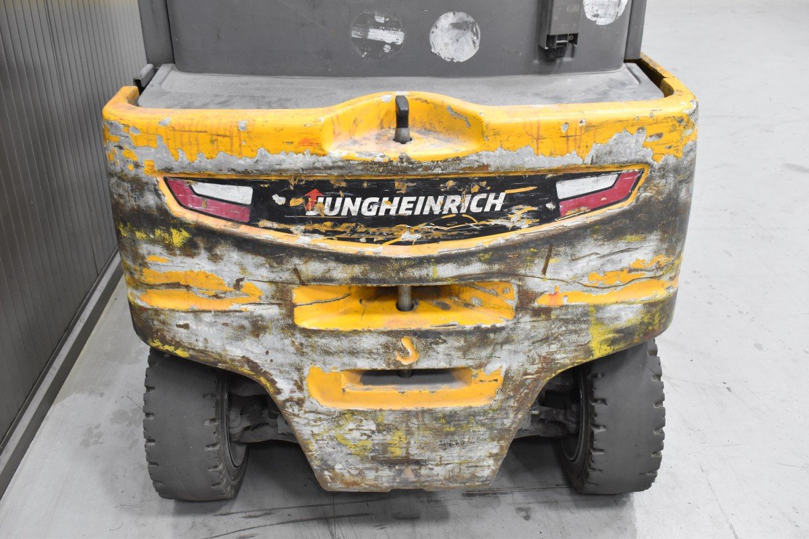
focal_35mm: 36
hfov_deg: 53.1
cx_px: 404
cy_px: 270
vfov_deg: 36.9
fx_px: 809
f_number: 5.6
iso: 1600
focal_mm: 24
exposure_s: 1/25
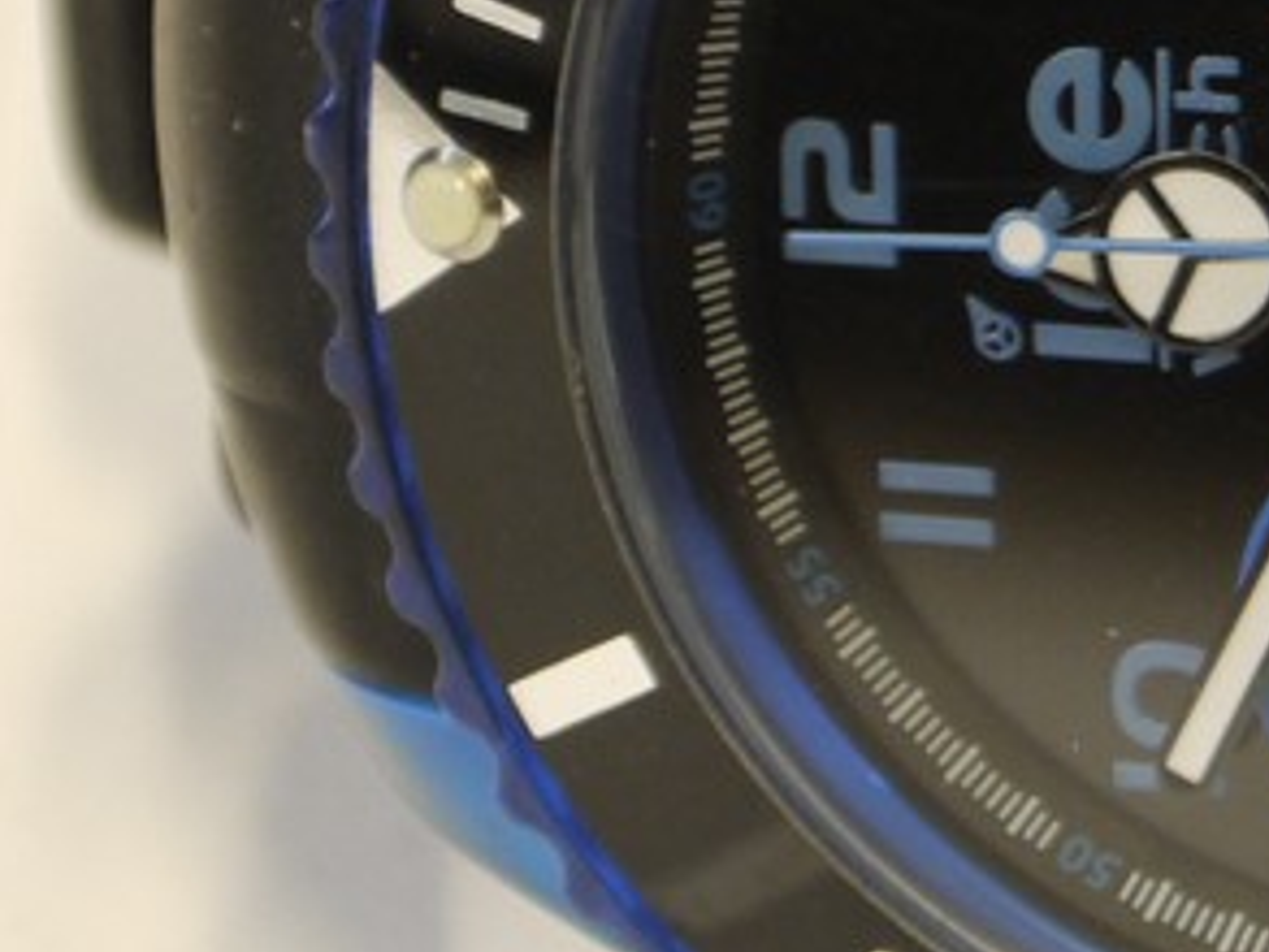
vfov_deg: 4.3
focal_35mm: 344
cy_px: 69
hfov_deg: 5.7
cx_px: 1646
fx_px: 12616
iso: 400
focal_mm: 42
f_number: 5.6
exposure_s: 1/40
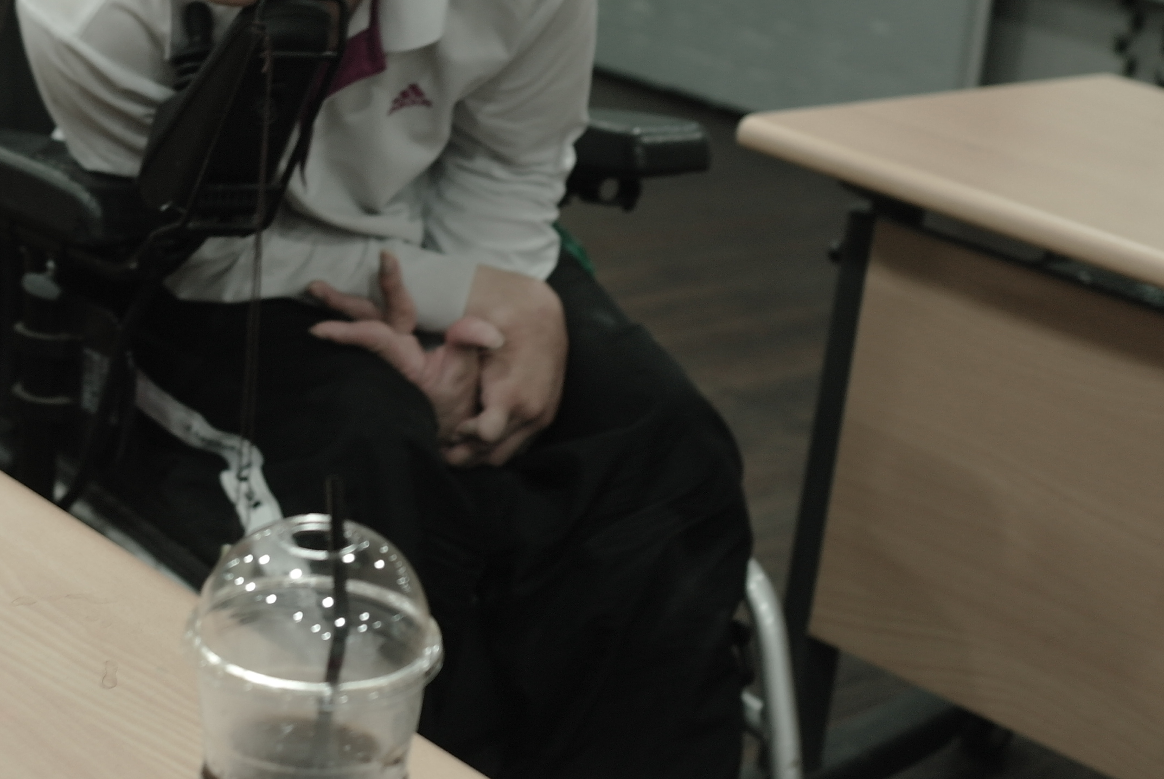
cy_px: 101
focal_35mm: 83
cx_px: 301
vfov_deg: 16.3
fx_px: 2687
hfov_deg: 24.2
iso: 200
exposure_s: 1/20
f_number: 2.8
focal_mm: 30
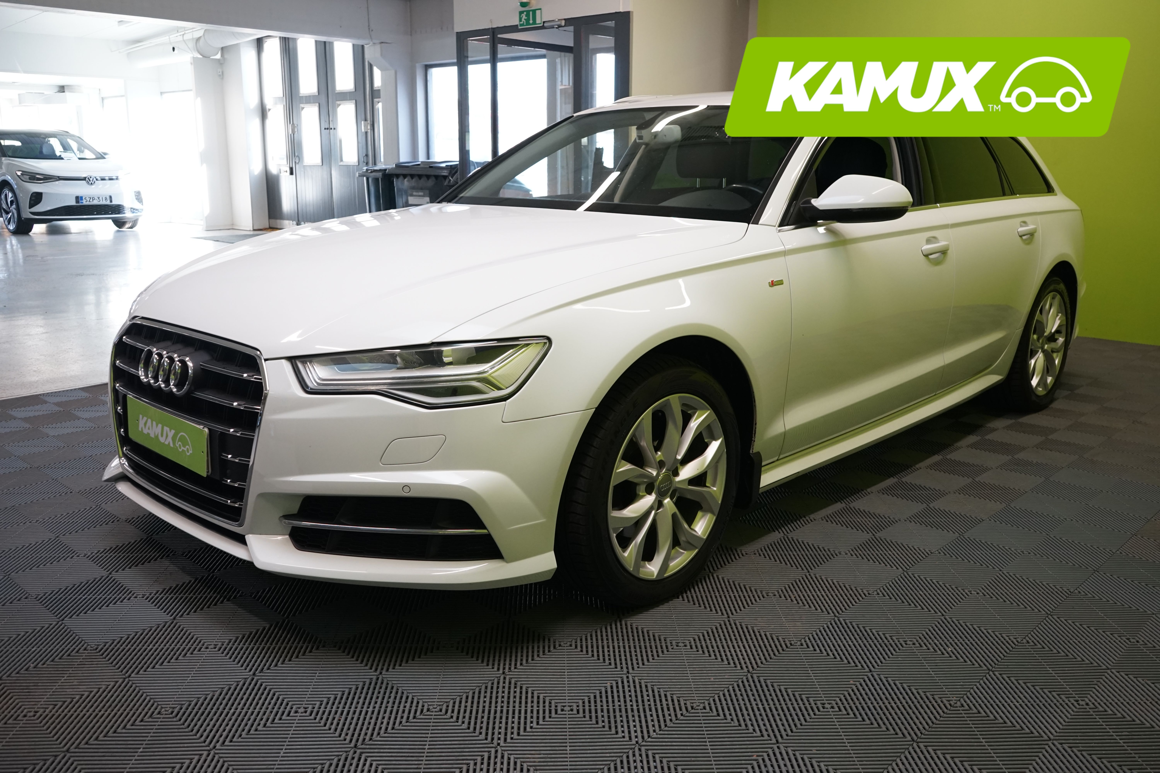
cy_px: 386
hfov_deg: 61.9
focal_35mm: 30
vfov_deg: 43.6
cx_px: 580
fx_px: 967
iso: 1250
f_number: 7.1
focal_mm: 30
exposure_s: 1/30
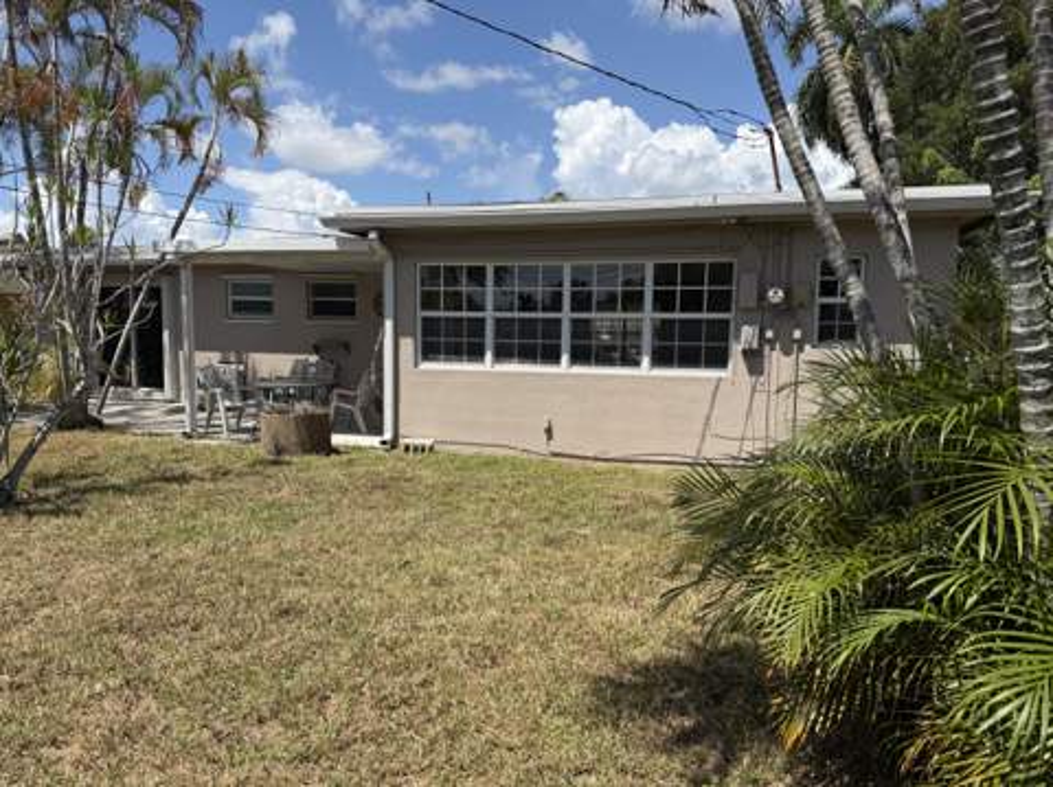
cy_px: 394
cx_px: 526
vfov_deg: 56.7
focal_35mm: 24
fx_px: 729
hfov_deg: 71.7
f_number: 1.78
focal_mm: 6.76
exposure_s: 1/5714
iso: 80
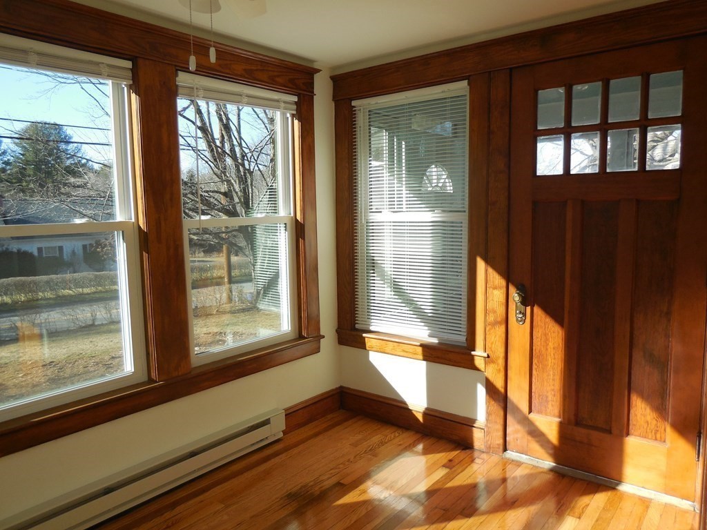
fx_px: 511
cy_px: 265
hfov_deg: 69.4
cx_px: 354
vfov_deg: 54.9
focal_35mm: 25
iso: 125
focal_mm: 4.5
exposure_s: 1/320
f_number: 3.1
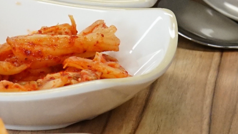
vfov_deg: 5.4
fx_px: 1388
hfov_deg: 9.7
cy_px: -132
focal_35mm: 220
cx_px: -34
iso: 2000
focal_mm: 40
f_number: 6.3
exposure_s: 1/200
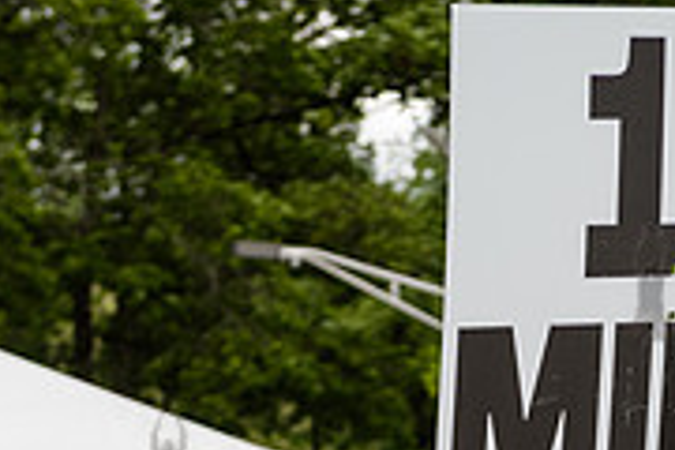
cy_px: 643
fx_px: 3637
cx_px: 649
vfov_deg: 7.0
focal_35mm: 194
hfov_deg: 10.5
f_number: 4
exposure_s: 1/800
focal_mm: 60
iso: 400
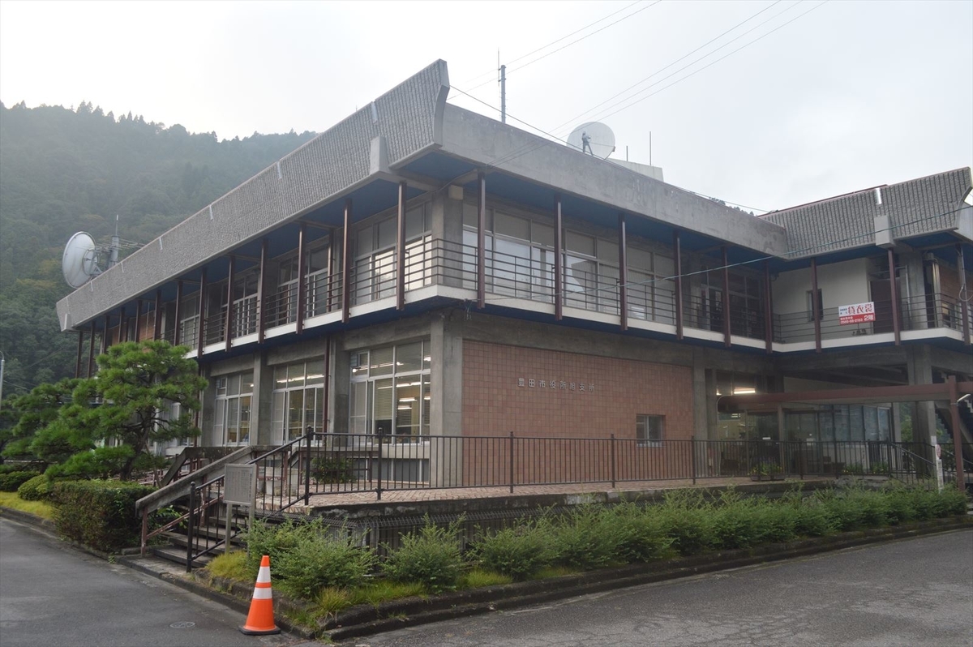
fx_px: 729
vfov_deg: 47.9
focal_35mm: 27
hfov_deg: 67.4
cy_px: 324
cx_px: 486
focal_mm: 18
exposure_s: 1/125
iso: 400
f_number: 5.6
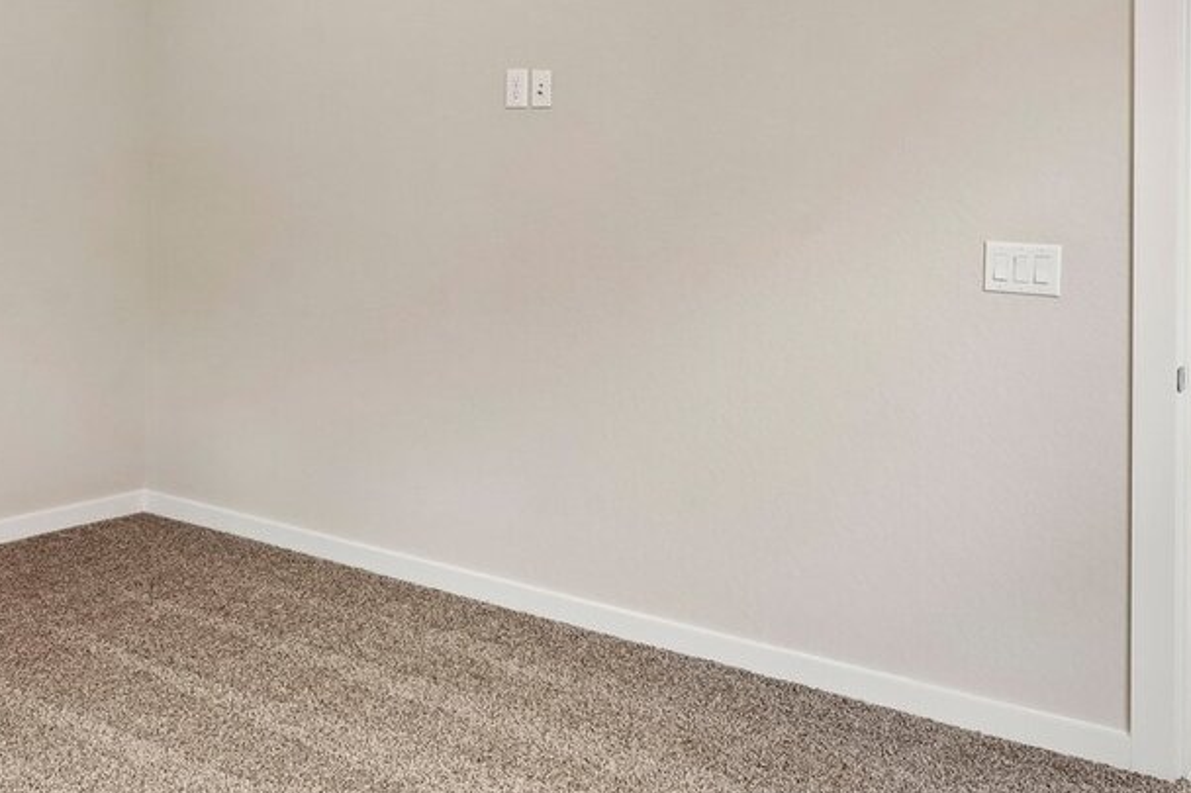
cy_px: 176
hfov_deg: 47.3
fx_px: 1323
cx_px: 353
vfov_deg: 32.6
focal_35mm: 40
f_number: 10
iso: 800
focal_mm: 15
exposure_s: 1/30
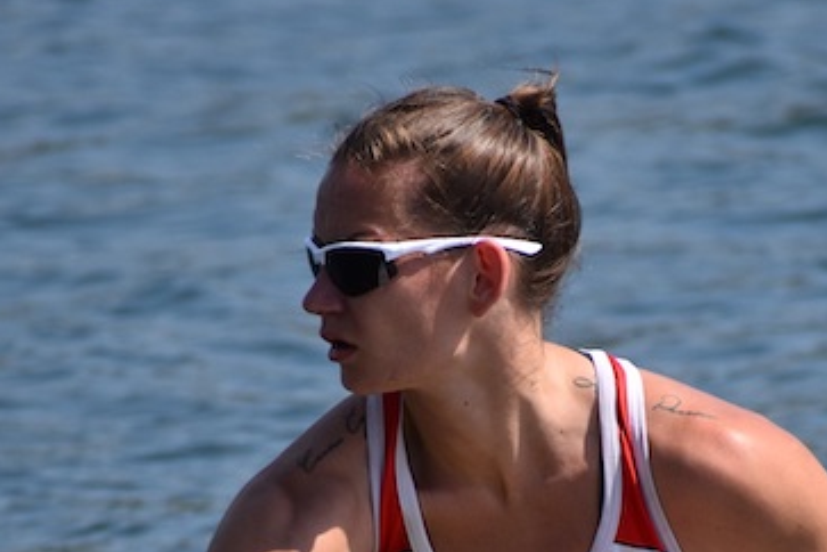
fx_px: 22787
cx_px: 508
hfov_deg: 2.1
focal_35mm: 992
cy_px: 581
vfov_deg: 1.4
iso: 400
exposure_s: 1/2000
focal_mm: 300
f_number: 7.1
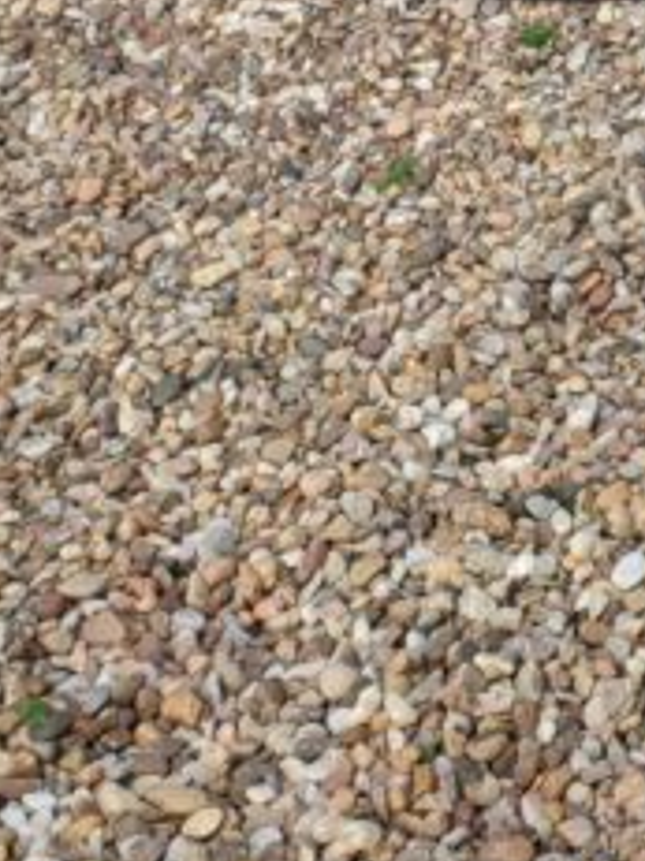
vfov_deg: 14.8
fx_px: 2760
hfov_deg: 11.7
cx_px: 1357
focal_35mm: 111
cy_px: -820
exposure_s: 1/100
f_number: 1.9
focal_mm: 6.04
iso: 82
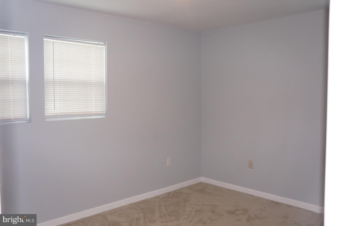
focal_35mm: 32
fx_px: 296
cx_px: 169
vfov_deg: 41.8
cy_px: 113
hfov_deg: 59.5
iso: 640
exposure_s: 1/60
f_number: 4
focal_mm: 21
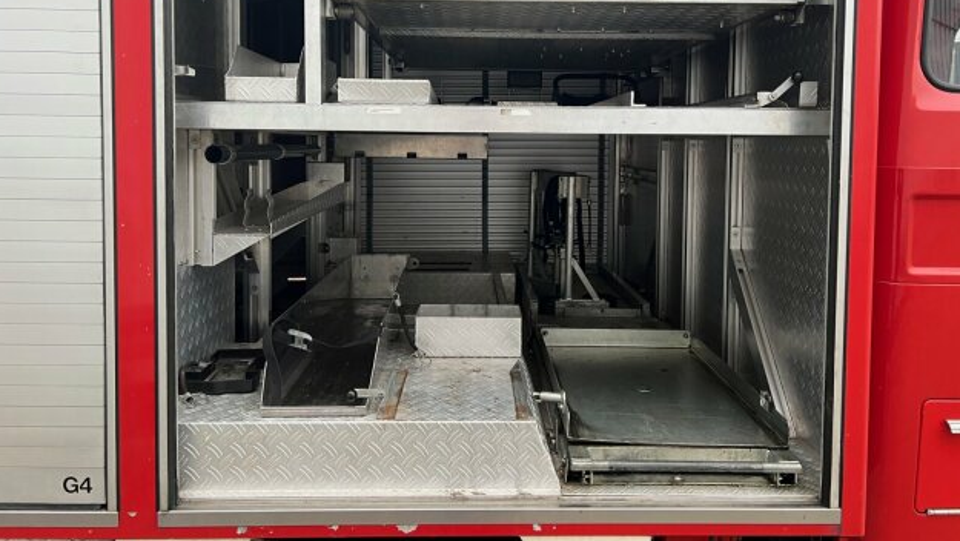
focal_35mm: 29
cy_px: 175
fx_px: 738
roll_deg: +2.2
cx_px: 484
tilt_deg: -2.4
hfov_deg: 66.0
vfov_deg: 39.7
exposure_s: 1/88
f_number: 1.5
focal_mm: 5.7
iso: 125
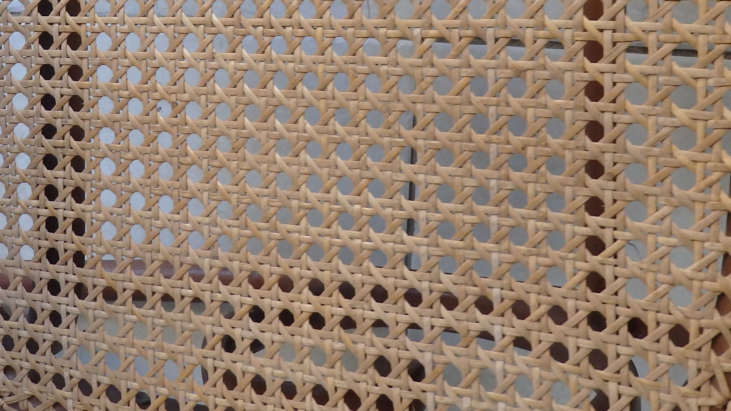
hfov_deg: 38.4
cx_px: 295
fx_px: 1047
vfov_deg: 21.5
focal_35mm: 54
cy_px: 2
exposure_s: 1/30
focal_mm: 4.5
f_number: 3
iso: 250
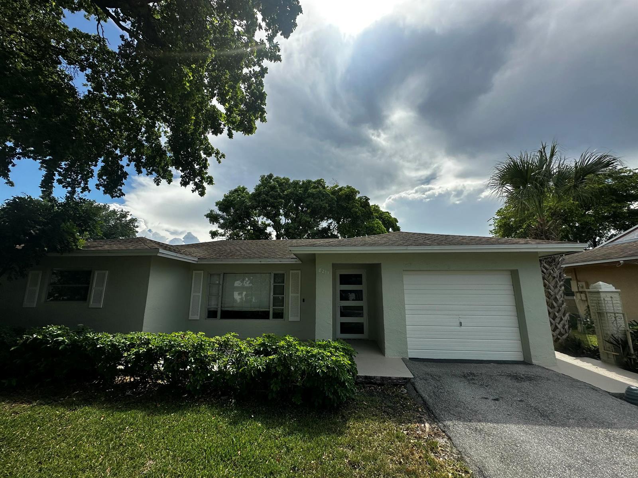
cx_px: 319
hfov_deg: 102.1
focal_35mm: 14
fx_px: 258
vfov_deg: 85.7
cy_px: 239
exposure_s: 1/2053
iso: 50
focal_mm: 2.22
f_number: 2.2
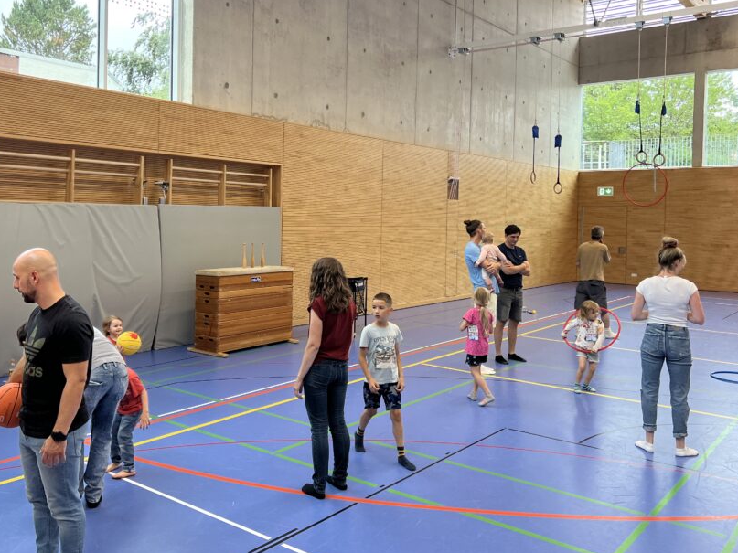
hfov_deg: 55.2
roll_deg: -1.3
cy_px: 229
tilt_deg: +0.3
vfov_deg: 42.8
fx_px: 703
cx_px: 327
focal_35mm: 33
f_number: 1.5
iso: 64
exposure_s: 1/150
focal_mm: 5.7
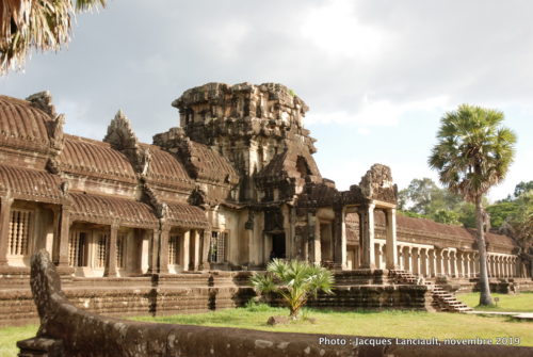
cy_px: 178
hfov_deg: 51.2
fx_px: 556
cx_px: 266
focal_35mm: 38
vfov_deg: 35.6
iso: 125
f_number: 6.3
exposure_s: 1/160
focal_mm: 25
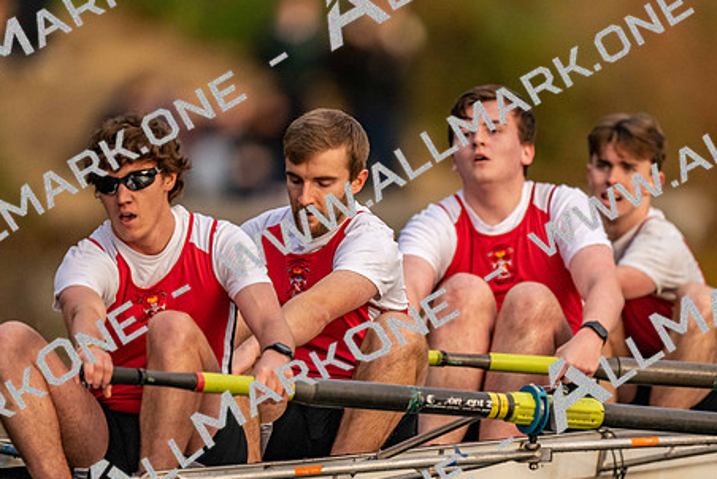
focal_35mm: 770
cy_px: 283
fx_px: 15345
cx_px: 412
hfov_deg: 2.7
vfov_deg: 1.8
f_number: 4
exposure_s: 1/2500
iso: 3200
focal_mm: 600
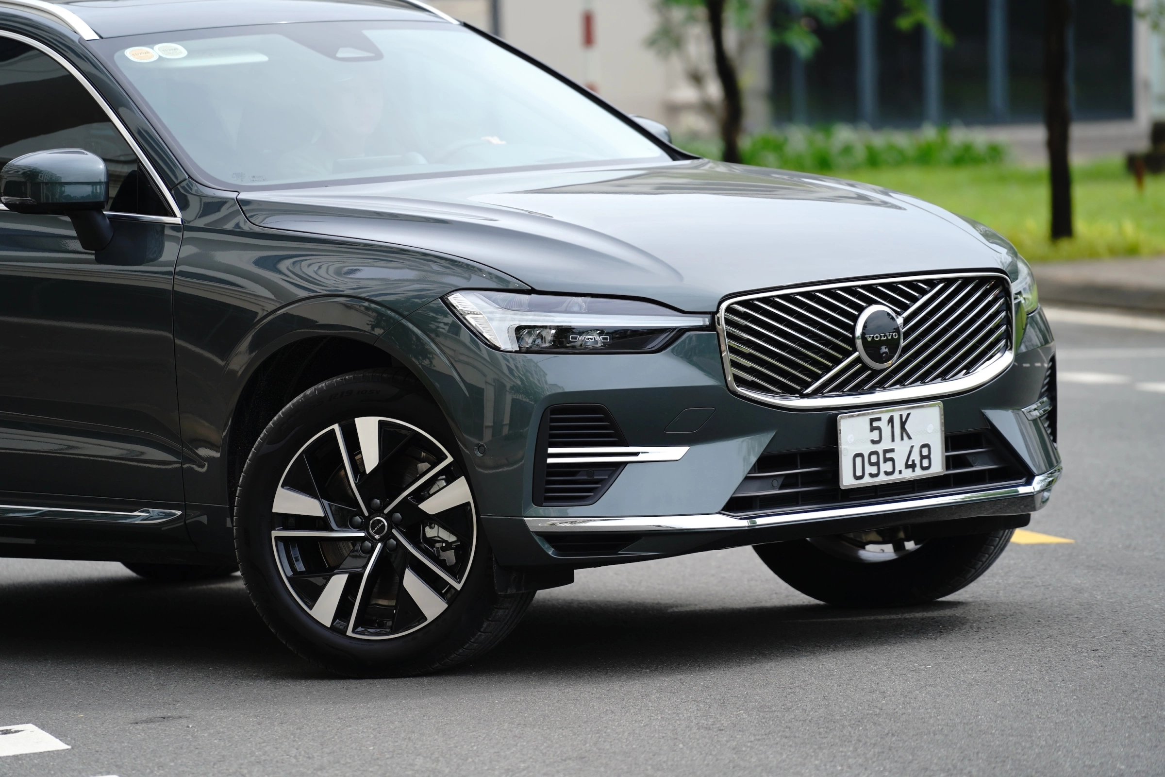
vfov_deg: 6.9
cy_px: 388
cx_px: 582
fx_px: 6472
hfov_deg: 10.3
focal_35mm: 200
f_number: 4
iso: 100
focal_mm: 200
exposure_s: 1/500
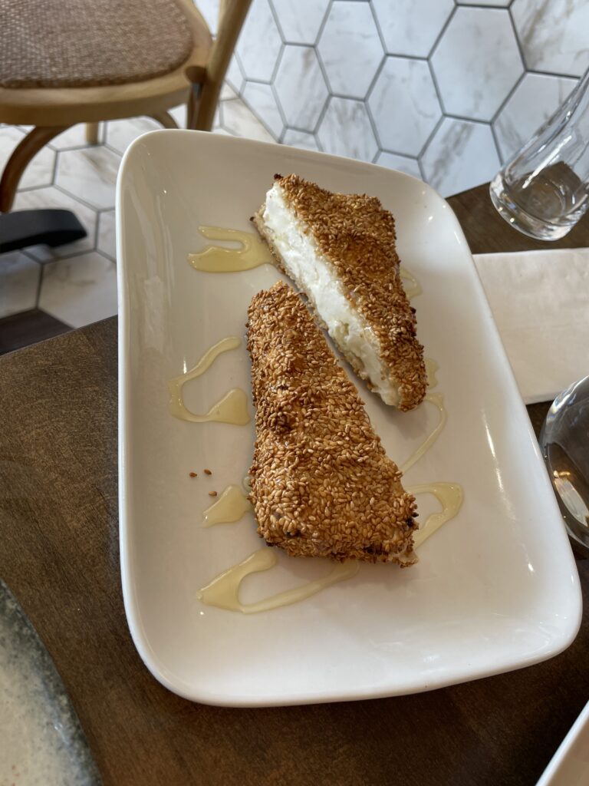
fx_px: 590
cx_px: 294
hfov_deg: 53.1
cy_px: 393
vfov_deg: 67.3
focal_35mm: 26
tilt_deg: -53.6
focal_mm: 4.2
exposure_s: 1/100
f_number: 1.6
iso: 50
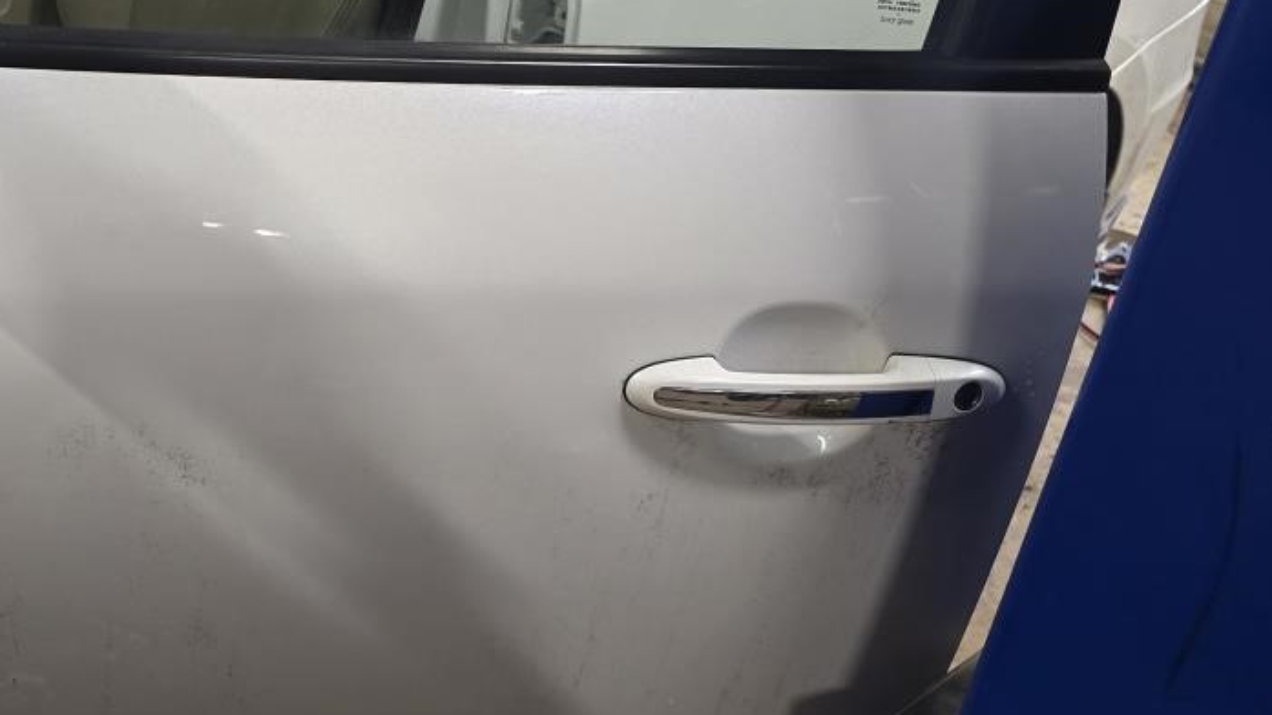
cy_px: 197
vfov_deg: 25.7
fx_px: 1551
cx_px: 261
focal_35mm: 46
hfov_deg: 42.6
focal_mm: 6.3
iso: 400
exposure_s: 1/120
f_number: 1.7
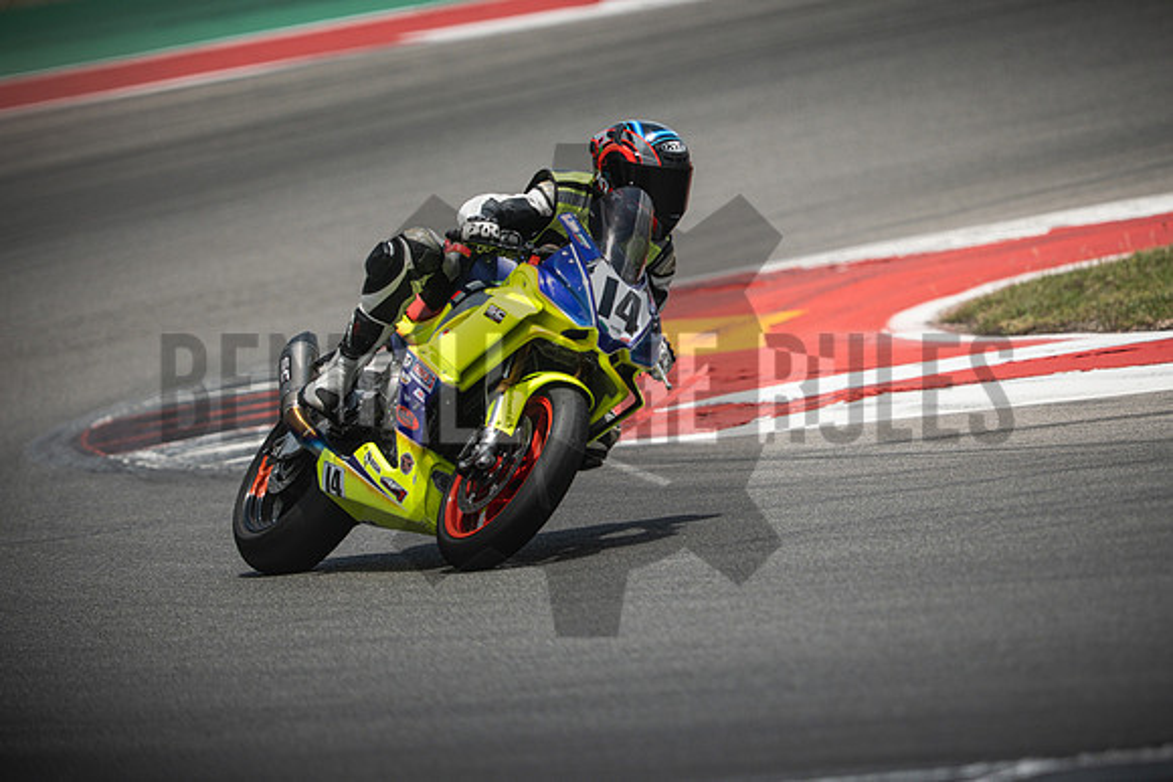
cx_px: 586
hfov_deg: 4.9
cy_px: 391
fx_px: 13688
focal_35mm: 420
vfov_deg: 3.3
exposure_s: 1/4000
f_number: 2.8
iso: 500
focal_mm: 280
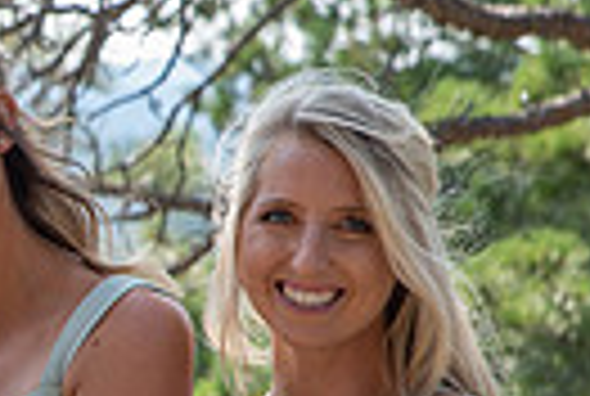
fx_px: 4714
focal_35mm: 287
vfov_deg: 4.8
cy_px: 461
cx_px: -455
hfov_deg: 7.0
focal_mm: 65
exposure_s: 1/160
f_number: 4.5
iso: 125
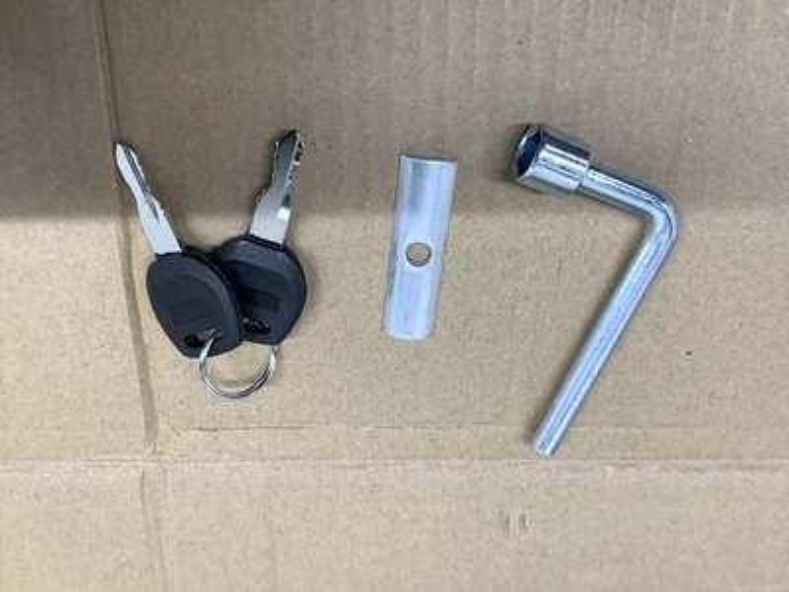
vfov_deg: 45.4
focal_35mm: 31
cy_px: 296
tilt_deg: -72.2
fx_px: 707
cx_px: 394
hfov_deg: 58.4
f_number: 2.4
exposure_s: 1/60
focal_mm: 3.3
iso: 50
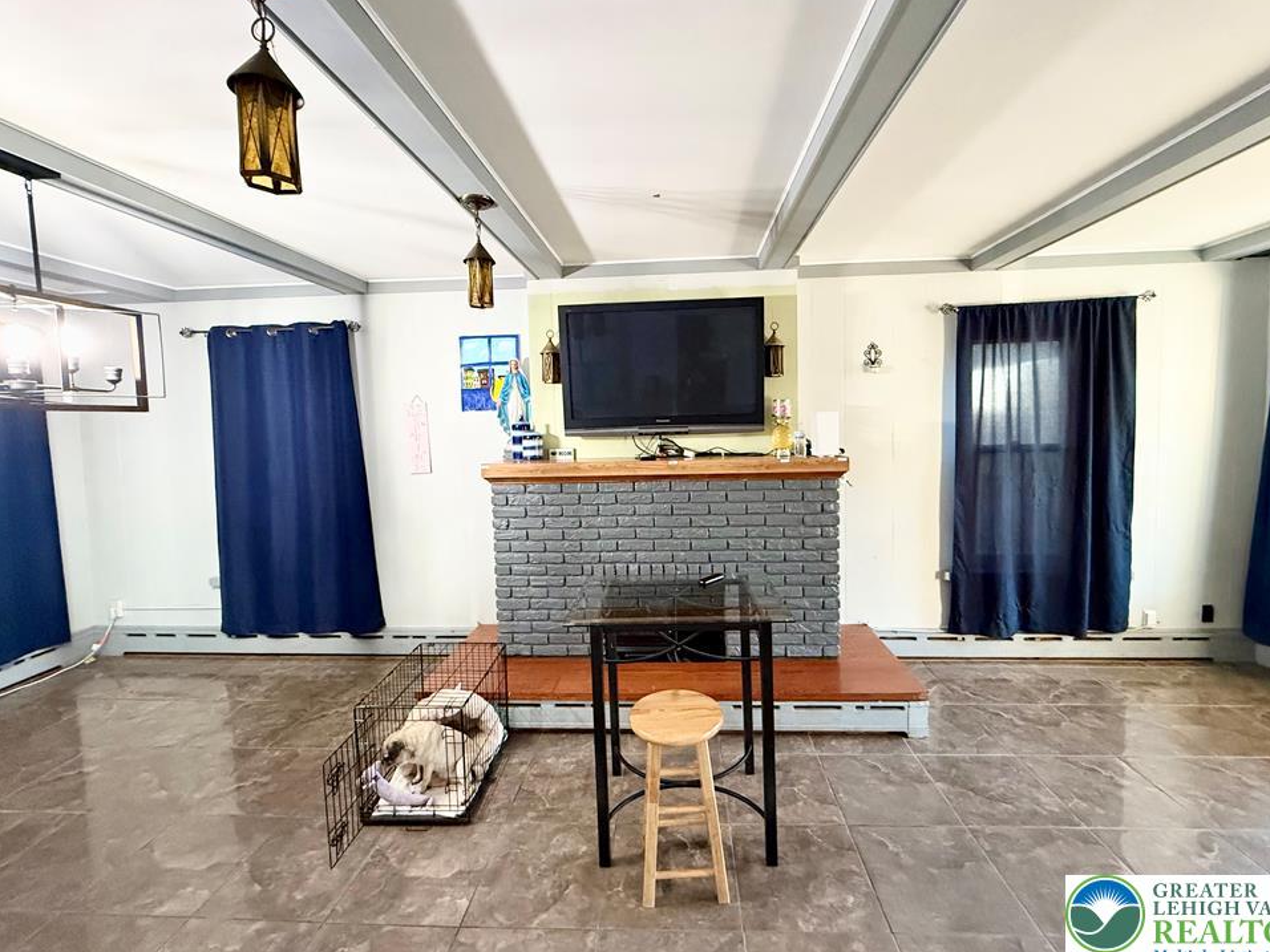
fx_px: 550
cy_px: 454
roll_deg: +1.6
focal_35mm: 15
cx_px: 656
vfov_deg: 81.7
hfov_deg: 98.1
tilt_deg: -3.2
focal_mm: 2.22
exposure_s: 1/60
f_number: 2.2
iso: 640
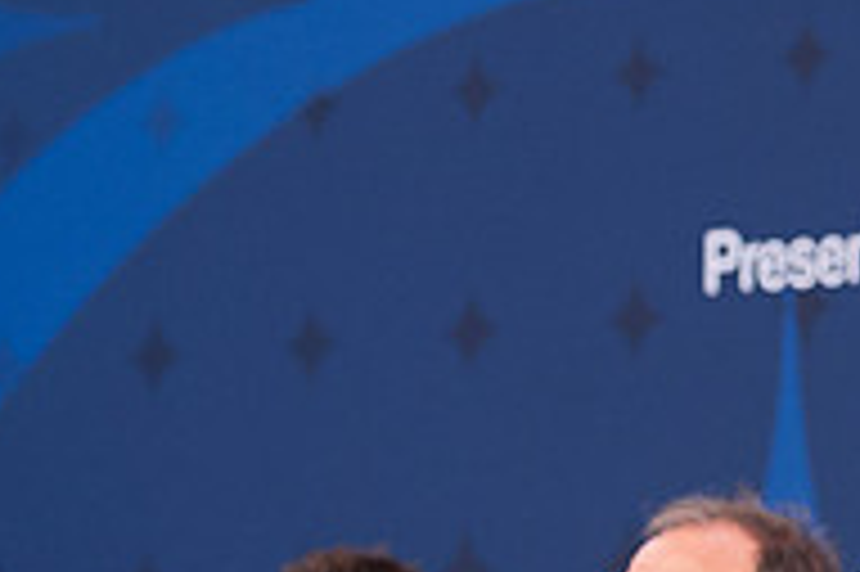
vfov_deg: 2.8
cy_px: 415
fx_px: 11576
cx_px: 1251
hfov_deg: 4.2
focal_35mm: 485
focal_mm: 120
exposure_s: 1/1250
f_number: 2.8
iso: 900
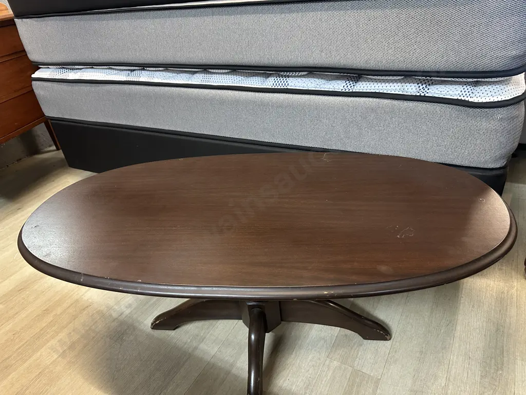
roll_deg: +6.3
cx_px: 263
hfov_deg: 71.6
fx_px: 365
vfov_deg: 56.8
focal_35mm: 24
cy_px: 198
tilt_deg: -31.0
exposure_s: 1/50
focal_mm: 6.86
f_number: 1.78
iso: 400
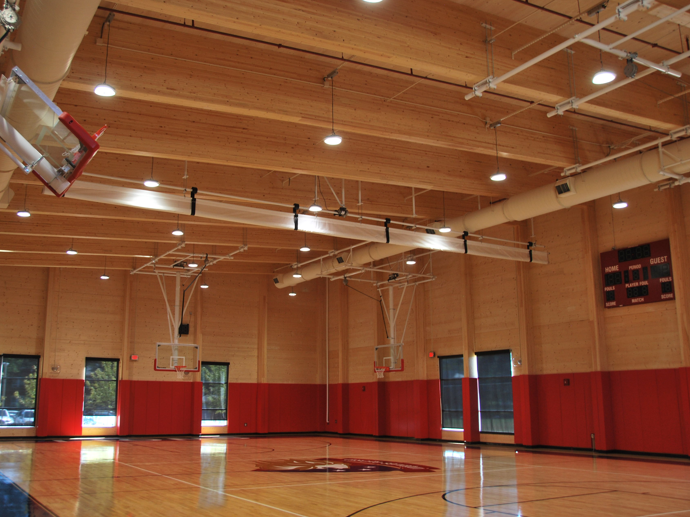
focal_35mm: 33
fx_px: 658
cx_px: 307
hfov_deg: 55.2
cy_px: 257
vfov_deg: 42.9
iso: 200
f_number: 3.8
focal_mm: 20
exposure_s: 1/50
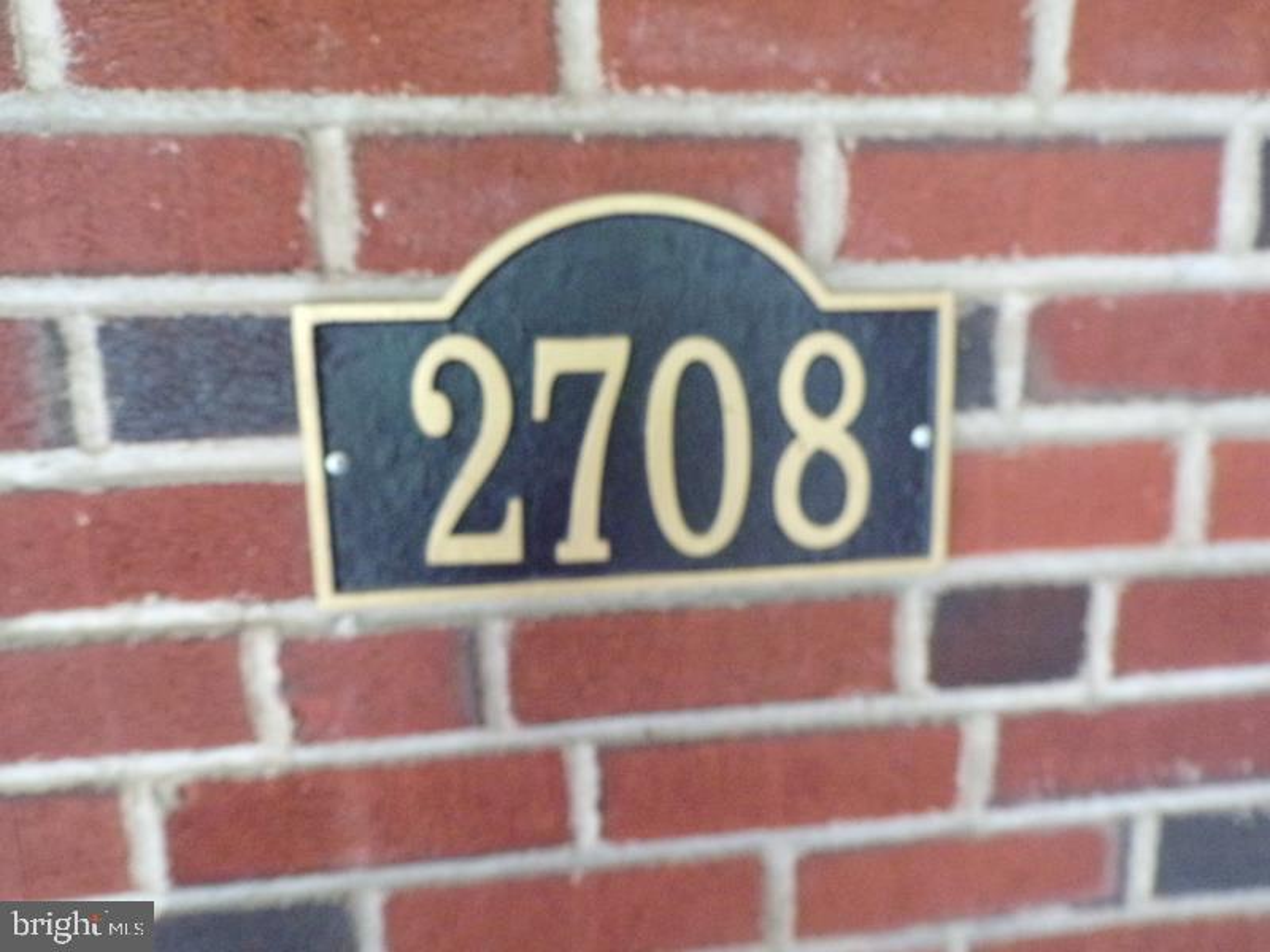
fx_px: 881
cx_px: 635
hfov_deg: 71.6
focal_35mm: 24
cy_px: 476
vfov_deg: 56.8
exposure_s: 1/14
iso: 800
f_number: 3
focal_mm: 4.3
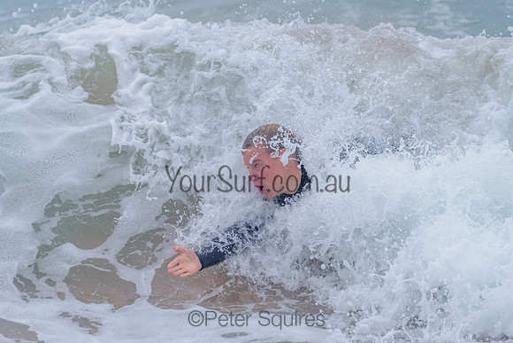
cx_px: 285
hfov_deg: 3.4
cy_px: 168
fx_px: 8734
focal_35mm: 613
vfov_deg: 2.2
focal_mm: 500
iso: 140
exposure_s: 1/2000
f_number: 5.6
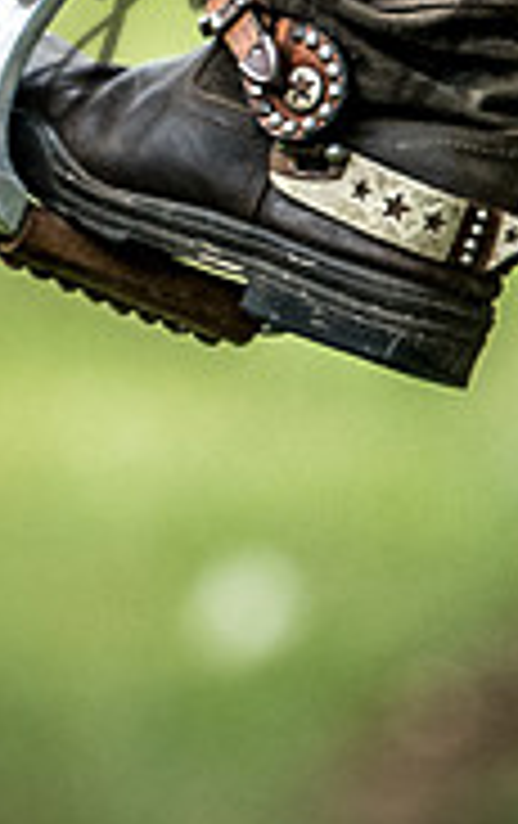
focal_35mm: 2553
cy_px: 200
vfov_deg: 0.8
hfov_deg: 0.5
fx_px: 57441
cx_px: -203
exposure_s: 1/800
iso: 450
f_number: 5
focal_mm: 300
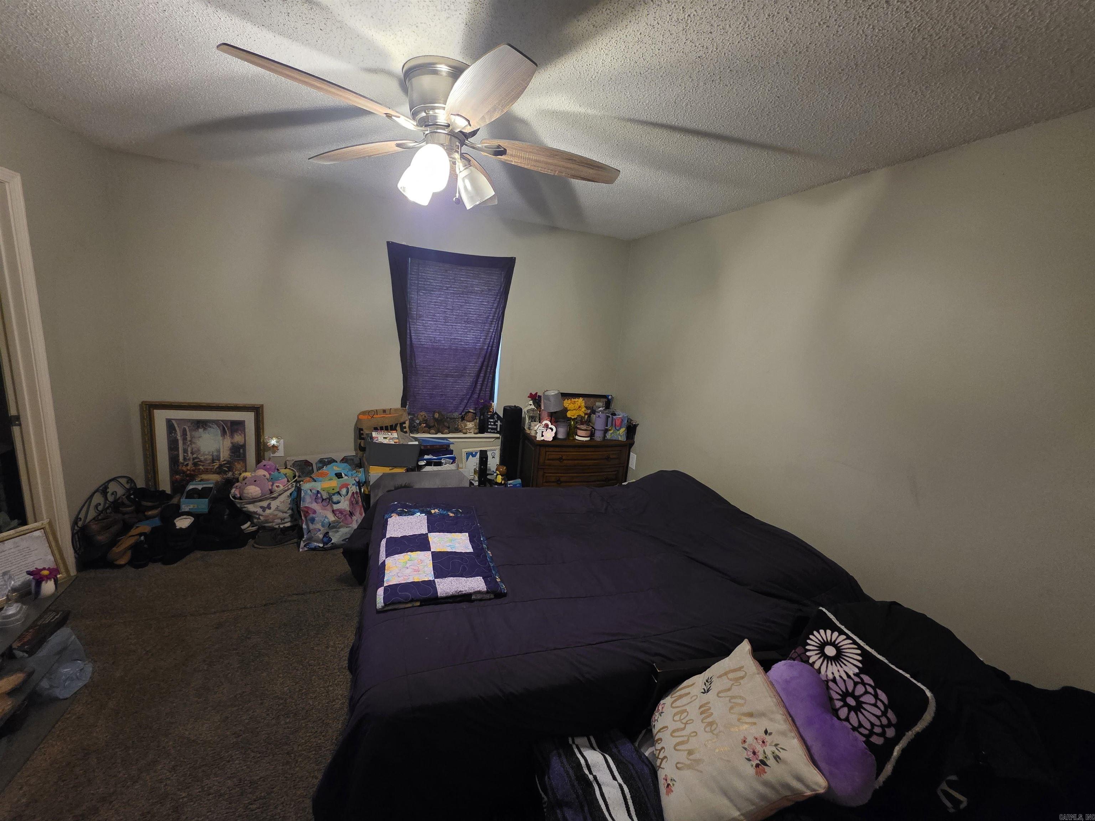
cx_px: 548
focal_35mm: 13
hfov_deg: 106.2
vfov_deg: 89.9
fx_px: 411
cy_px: 410
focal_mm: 2.2
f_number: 1.9
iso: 1000
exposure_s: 1/60
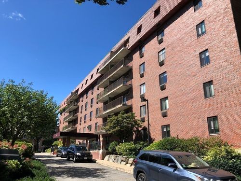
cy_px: 90
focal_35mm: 28
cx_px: 120
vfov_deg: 49.7
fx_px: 195
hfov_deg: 63.4
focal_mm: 3.99
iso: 20
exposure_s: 1/1429
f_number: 1.8
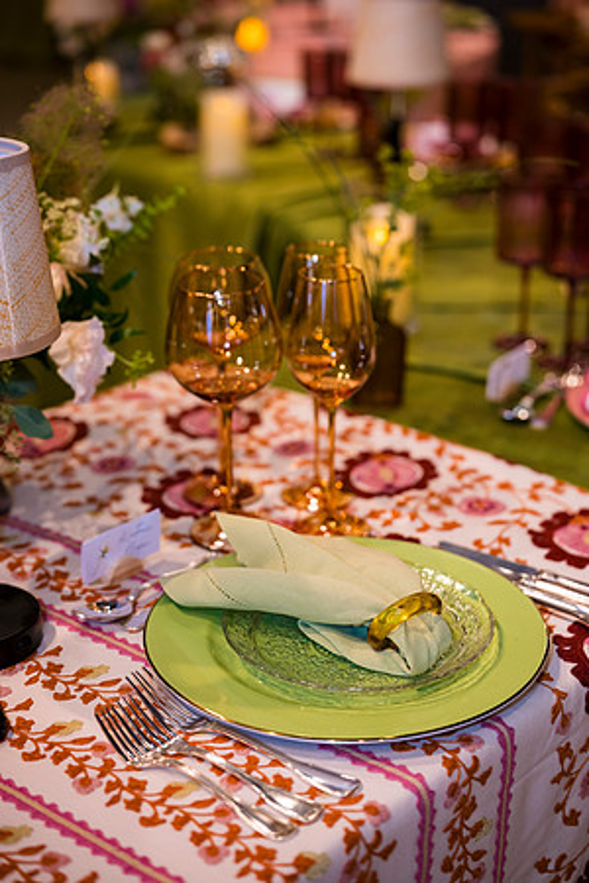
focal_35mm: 55
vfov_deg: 36.2
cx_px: 294
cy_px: 442
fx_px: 1350
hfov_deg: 24.6
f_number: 2.2
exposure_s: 1/125
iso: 280
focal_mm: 55
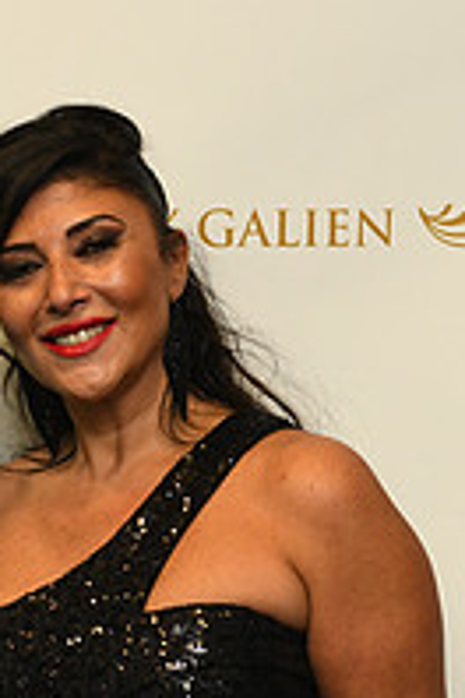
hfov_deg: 7.5
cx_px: -120
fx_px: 3526
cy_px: 457
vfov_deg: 11.3
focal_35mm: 182
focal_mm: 62
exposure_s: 1/125
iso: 2000
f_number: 5.6
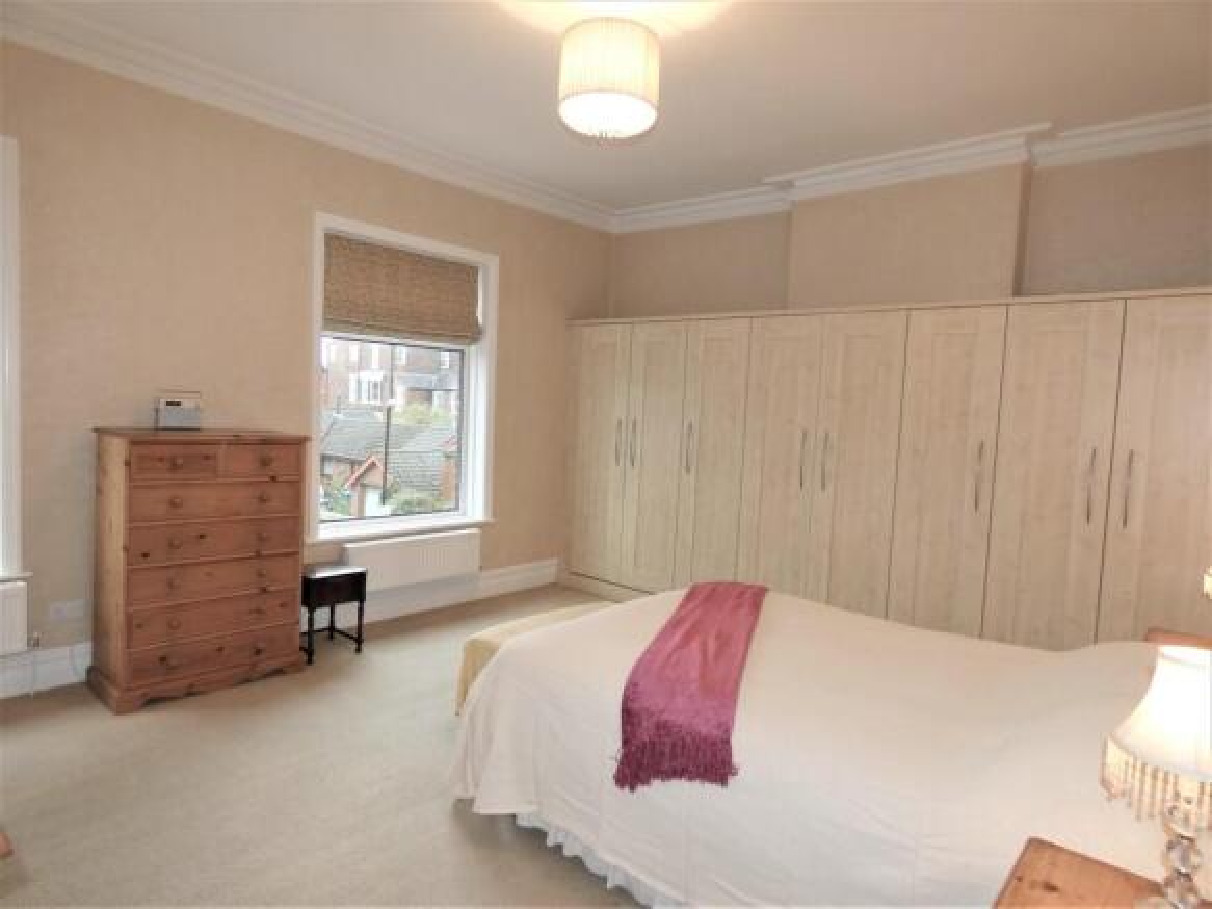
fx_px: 700
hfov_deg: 81.8
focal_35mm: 20
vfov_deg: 66.0
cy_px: 454
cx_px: 606
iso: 160
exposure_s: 1/50
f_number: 2.8
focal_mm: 3.6
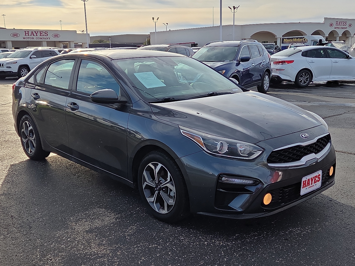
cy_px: 133
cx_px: 178
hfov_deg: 50.1
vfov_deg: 38.7
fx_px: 379
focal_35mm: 37
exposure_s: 1/2500
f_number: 1.8
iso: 25
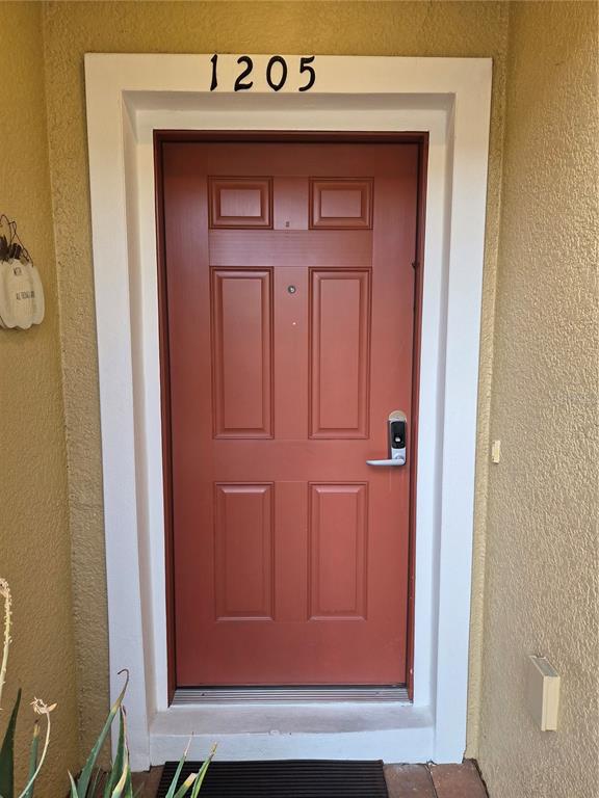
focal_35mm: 23
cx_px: 300
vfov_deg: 73.9
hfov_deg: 58.9
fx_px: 531
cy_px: 399
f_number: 1.8
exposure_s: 1/120
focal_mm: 5.4
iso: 32
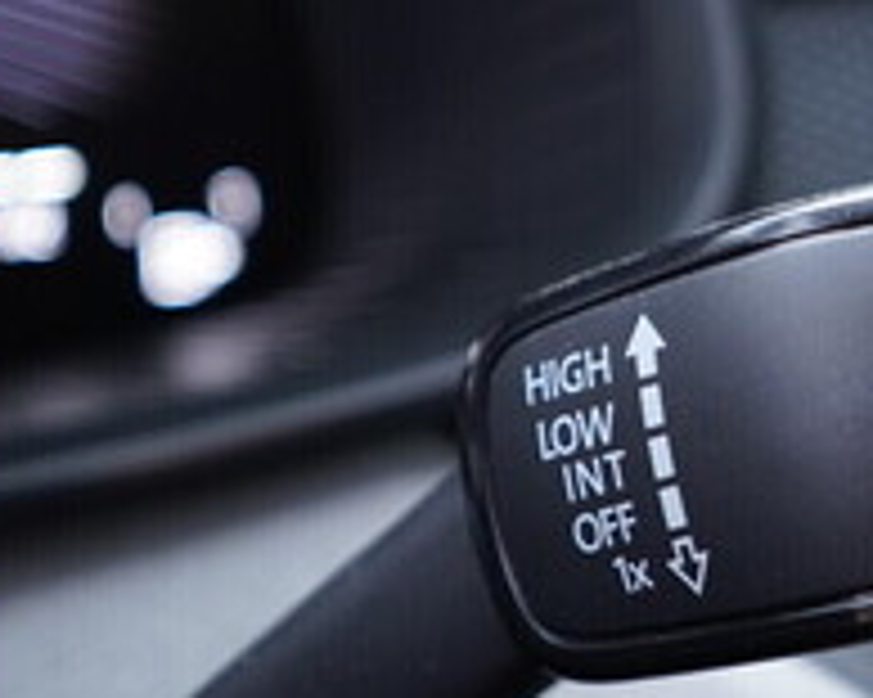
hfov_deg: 18.9
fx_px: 2479
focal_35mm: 96
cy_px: 245
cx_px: 1030
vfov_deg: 16.0
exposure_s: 1/40
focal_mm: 24
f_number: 2.8
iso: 400
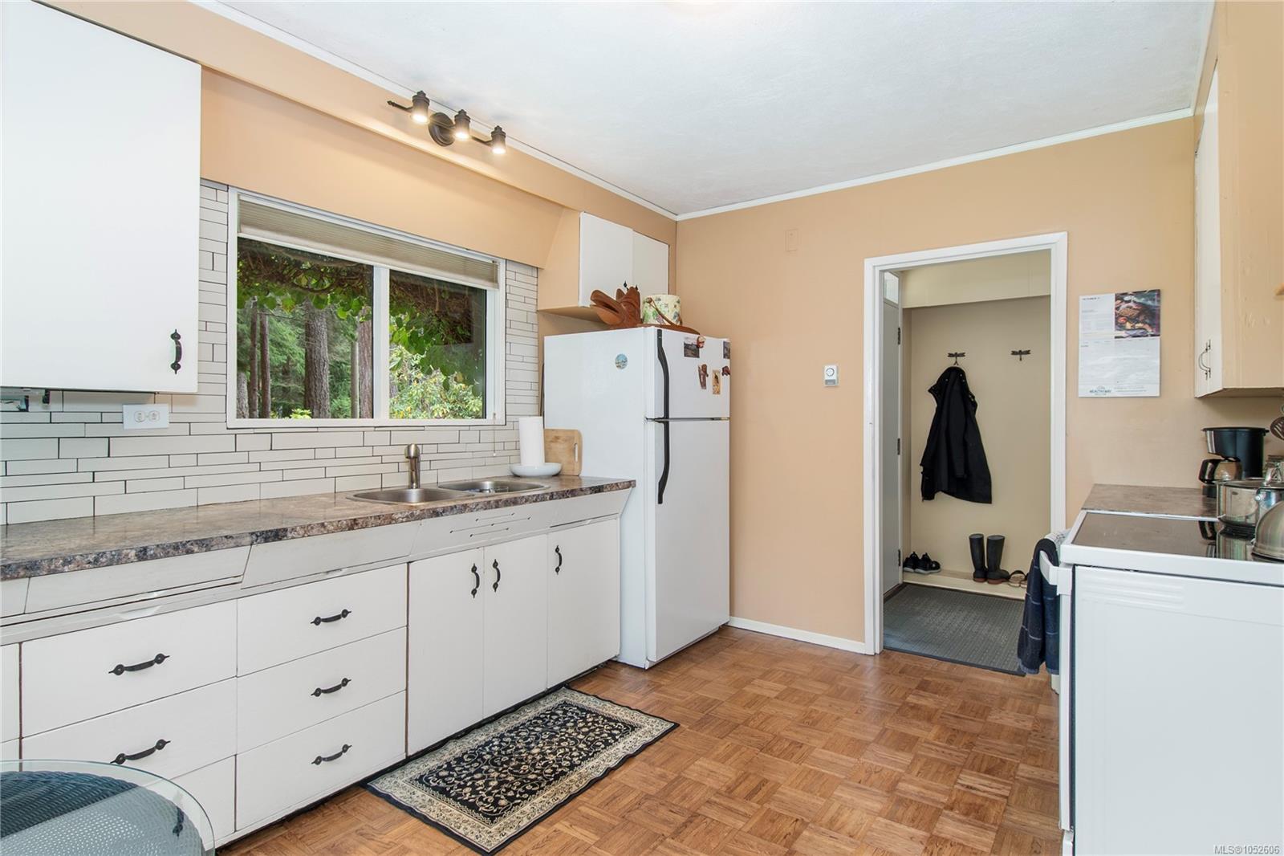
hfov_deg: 90.0
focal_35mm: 18
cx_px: 642
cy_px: 428
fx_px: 642
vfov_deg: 67.4
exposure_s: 1/2
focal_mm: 12
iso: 320
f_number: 8
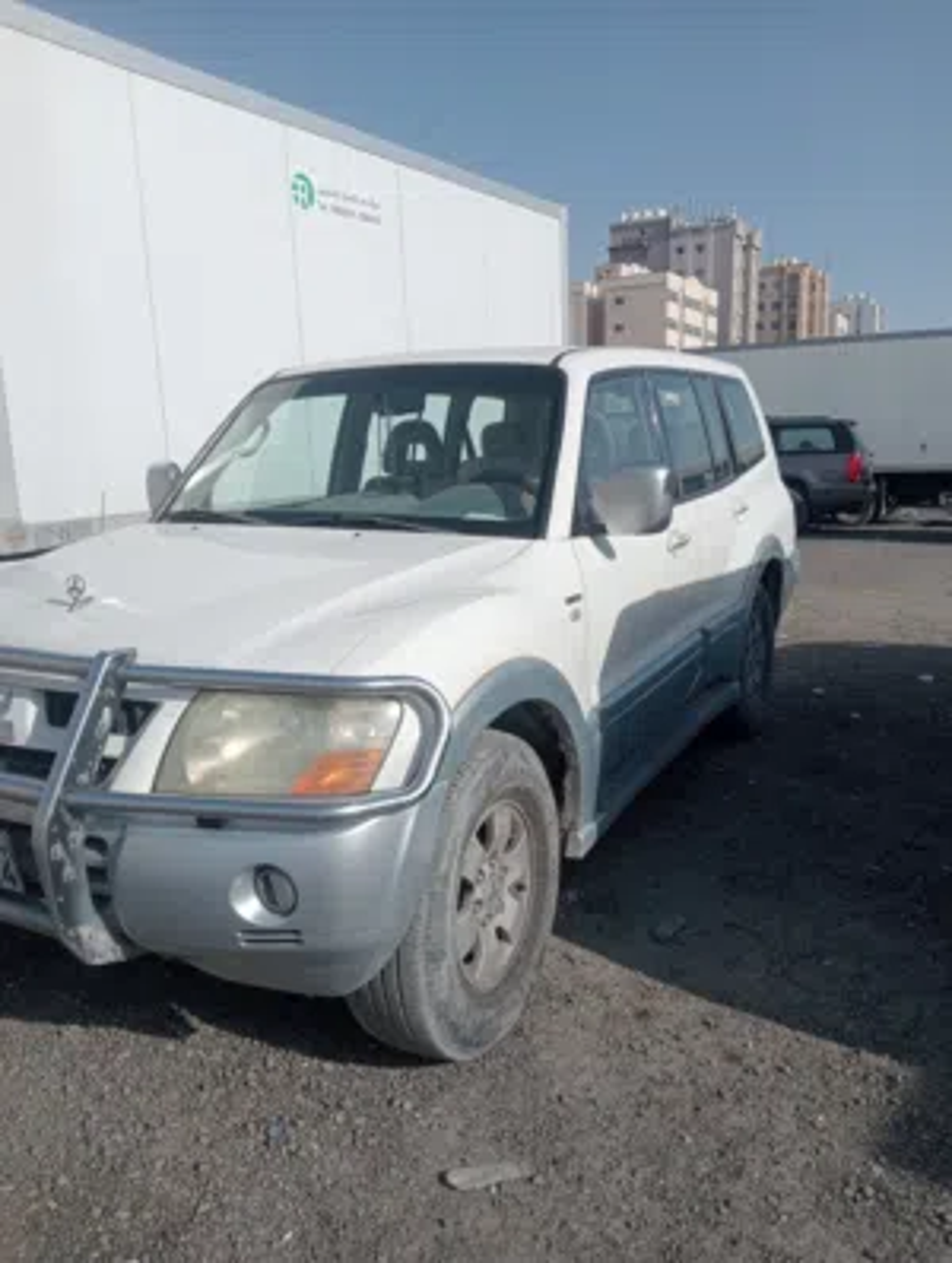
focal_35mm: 28
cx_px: 476
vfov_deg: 63.4
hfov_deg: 49.9
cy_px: 632
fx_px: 1023
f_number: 1.8
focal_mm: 4.04
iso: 114
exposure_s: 1/1193
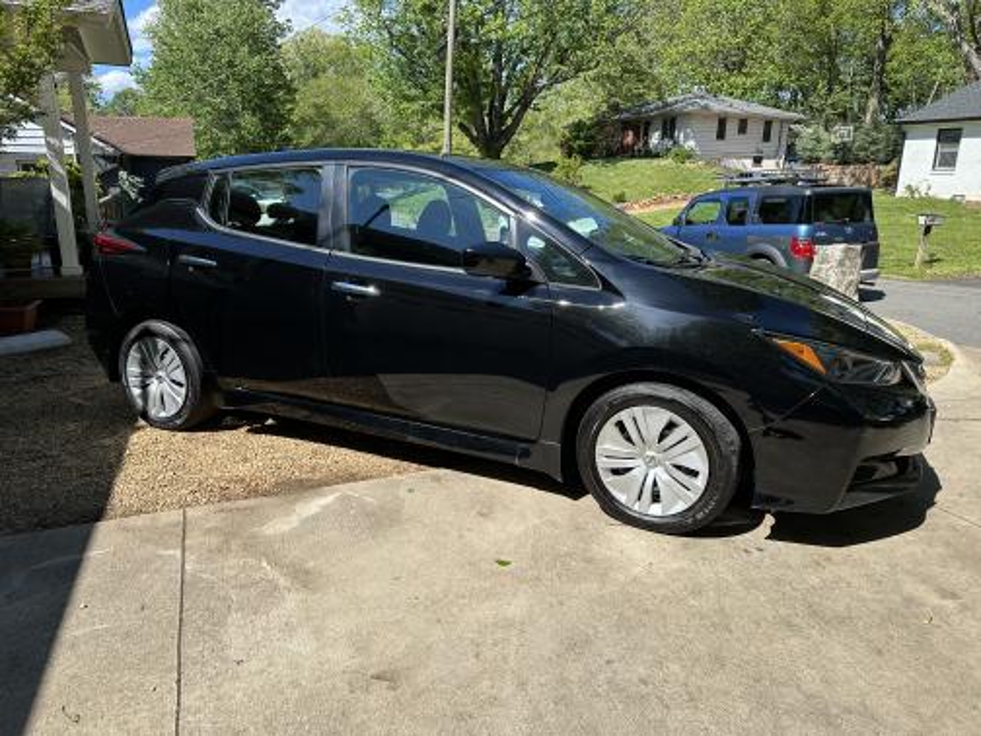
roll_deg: -1.9
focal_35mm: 24
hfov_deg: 71.6
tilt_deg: -15.3
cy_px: 368
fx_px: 680
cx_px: 490
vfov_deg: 56.8
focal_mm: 6.86
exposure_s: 1/3058
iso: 80
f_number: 1.78
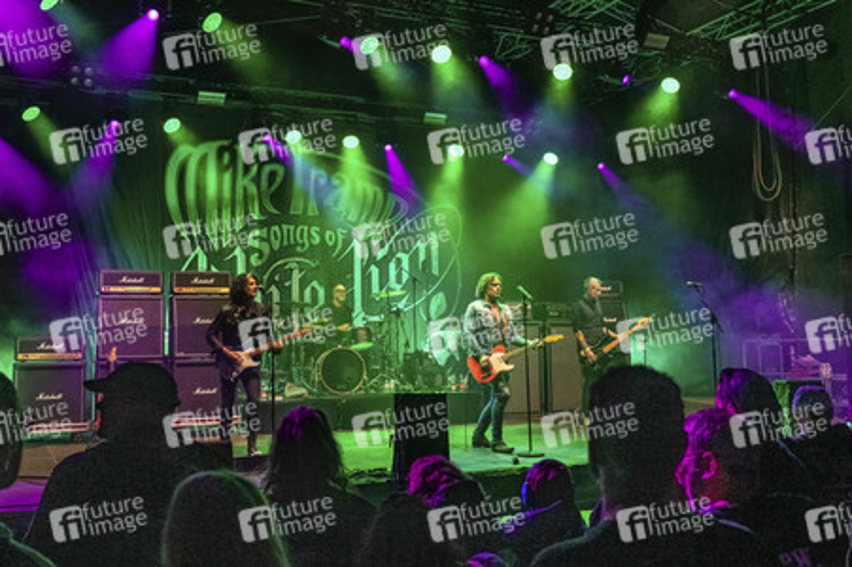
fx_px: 757
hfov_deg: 58.8
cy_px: 284
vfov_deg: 41.1
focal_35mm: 32
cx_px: 426
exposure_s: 1/320
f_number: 5.6
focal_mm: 32
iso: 3200
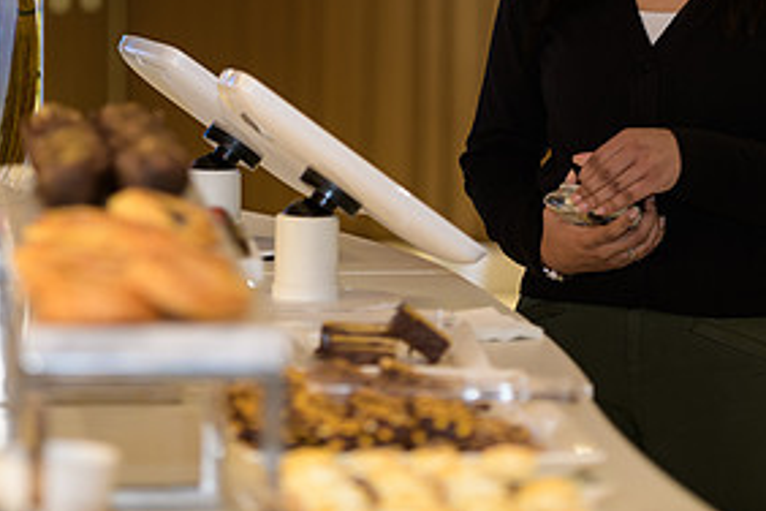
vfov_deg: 6.0
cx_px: 285
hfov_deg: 8.9
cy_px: -10
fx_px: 4894
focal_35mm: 230
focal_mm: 112
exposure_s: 1/125
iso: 400
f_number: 3.2
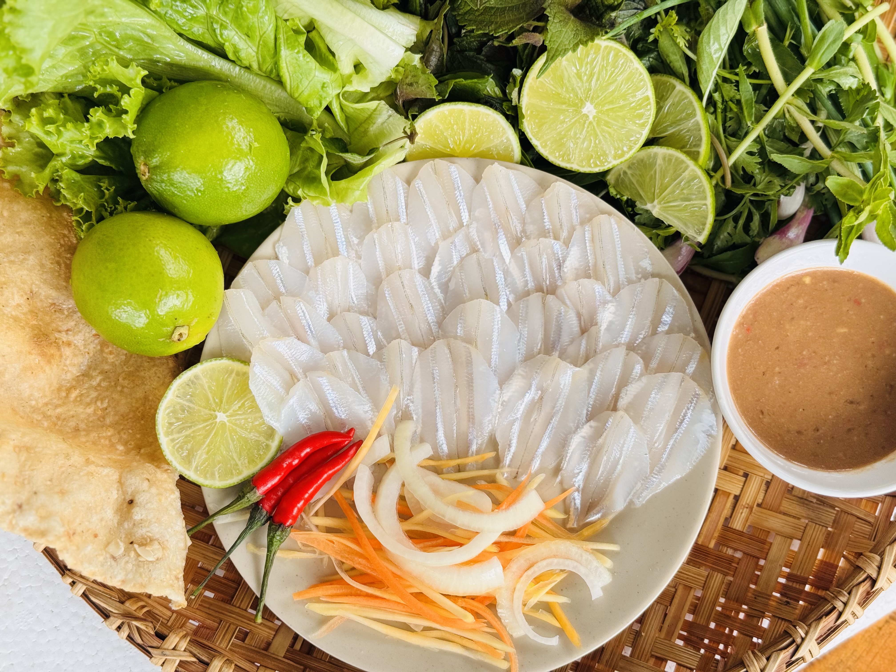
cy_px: 336
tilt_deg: -84.7
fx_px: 1242
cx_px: 448
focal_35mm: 48
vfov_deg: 30.3
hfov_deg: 39.7
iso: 50
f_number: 1.78
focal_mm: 6.76
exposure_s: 1/207
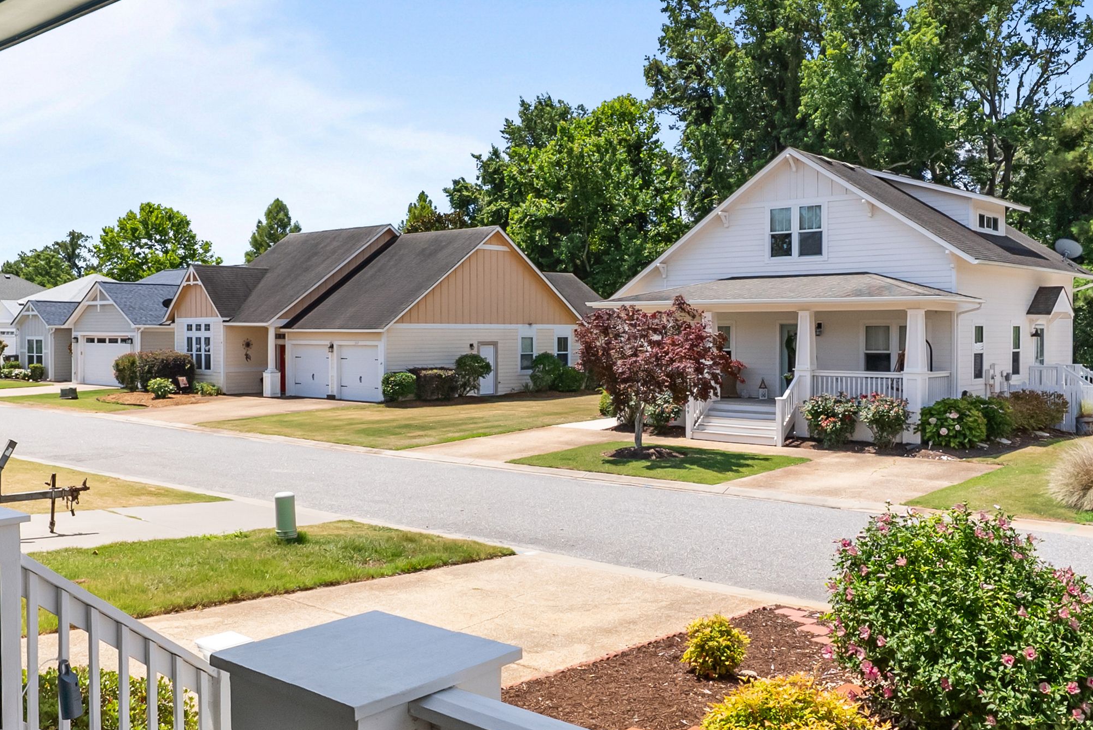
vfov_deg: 38.9
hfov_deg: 55.6
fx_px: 1033
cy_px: 363
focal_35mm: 34
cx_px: 477
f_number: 7.1
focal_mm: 16
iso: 1000
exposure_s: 1/1600
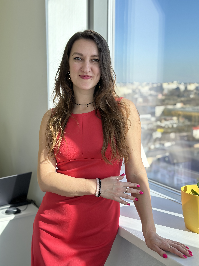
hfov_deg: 30.3
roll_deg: -0.3
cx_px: 100
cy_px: 133
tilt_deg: -7.8
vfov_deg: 39.7
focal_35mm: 48
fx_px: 368
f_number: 1.78
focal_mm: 6.86
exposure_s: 1/704
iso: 80
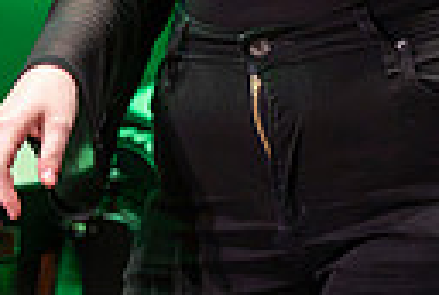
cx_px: 175
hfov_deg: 3.3
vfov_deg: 2.2
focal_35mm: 632
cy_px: -242
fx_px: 7725
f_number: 2.8
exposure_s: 1/640
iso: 2500
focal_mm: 140
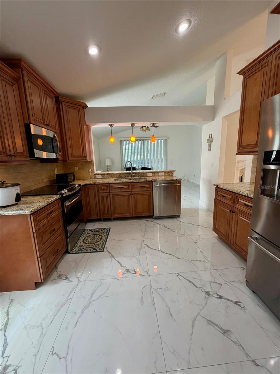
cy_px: 187
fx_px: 151
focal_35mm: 14
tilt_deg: -9.9
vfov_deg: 102.1
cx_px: 140
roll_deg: +2.1
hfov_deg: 85.7
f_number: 2.2
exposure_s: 1/120
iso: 200
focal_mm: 2.22
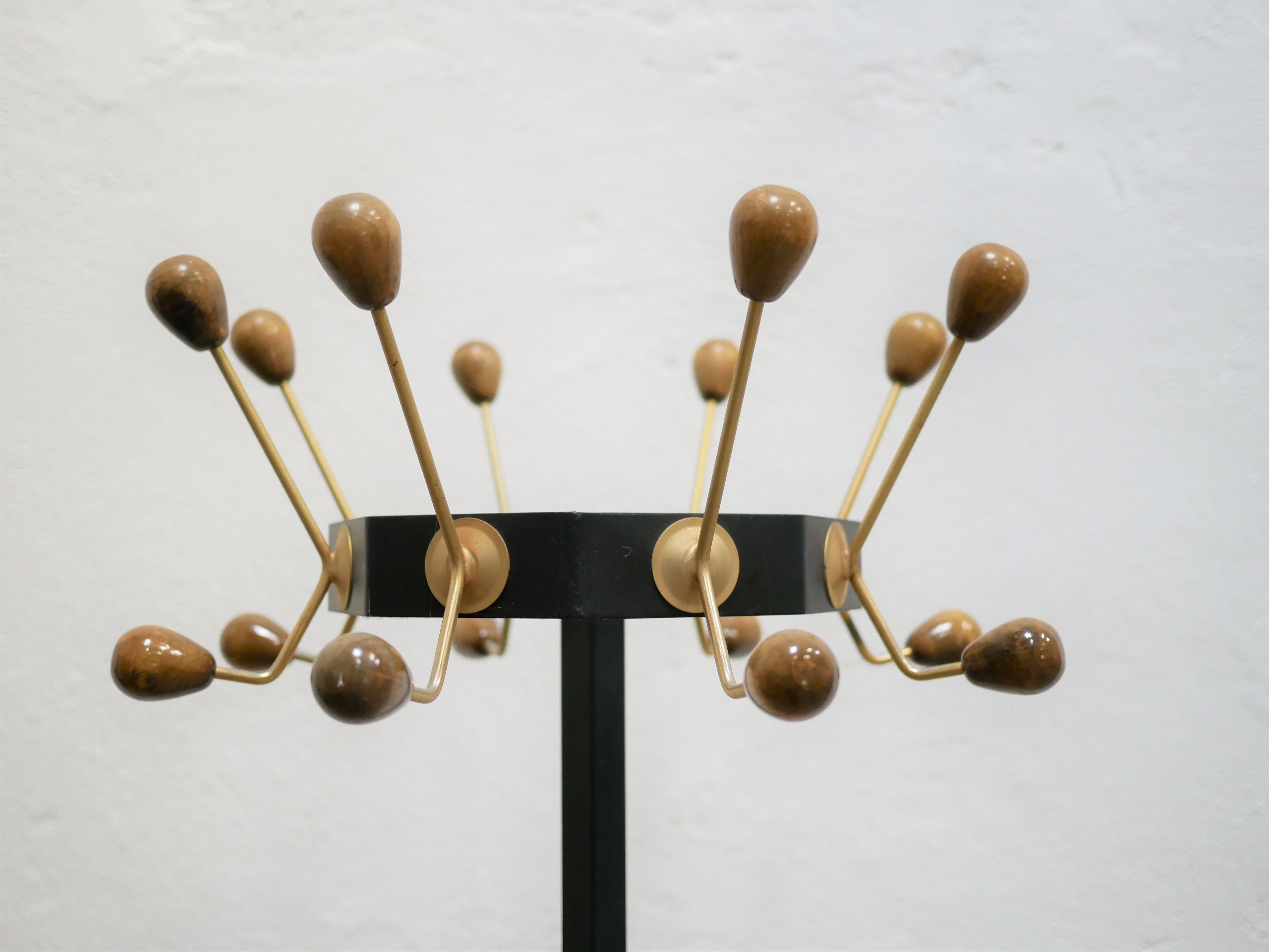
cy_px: 476
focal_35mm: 40
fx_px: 1467
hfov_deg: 46.8
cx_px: 634
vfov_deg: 36.0
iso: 640
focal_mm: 20
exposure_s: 1/60
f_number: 1.7
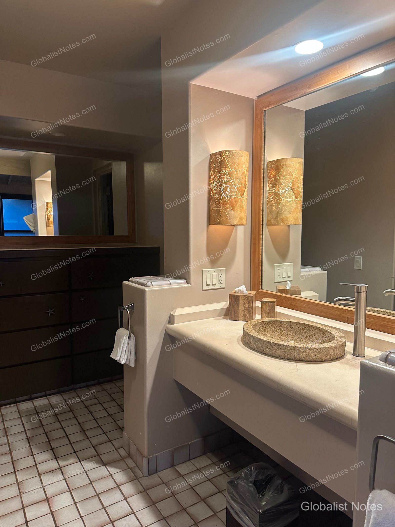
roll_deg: -1.6
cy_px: 264
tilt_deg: -5.2
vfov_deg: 71.6
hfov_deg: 56.8
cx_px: 198
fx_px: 365
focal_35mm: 24
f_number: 1.78
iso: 250
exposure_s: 1/60
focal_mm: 6.86
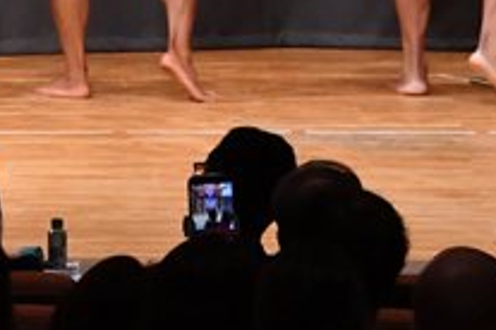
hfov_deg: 3.5
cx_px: -95
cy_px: -134
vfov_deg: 2.3
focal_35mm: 587
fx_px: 8087
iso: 8000
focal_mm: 105
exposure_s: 1/400
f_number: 5.6
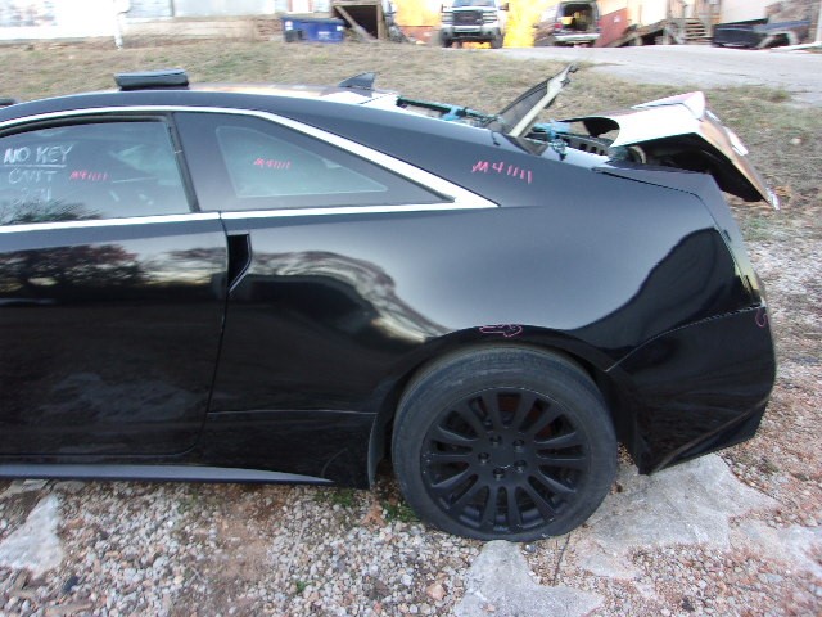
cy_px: 308
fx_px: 641
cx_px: 411
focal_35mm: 27
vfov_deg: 51.4
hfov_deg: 65.3
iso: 97
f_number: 3
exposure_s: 1/34
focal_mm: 4.9
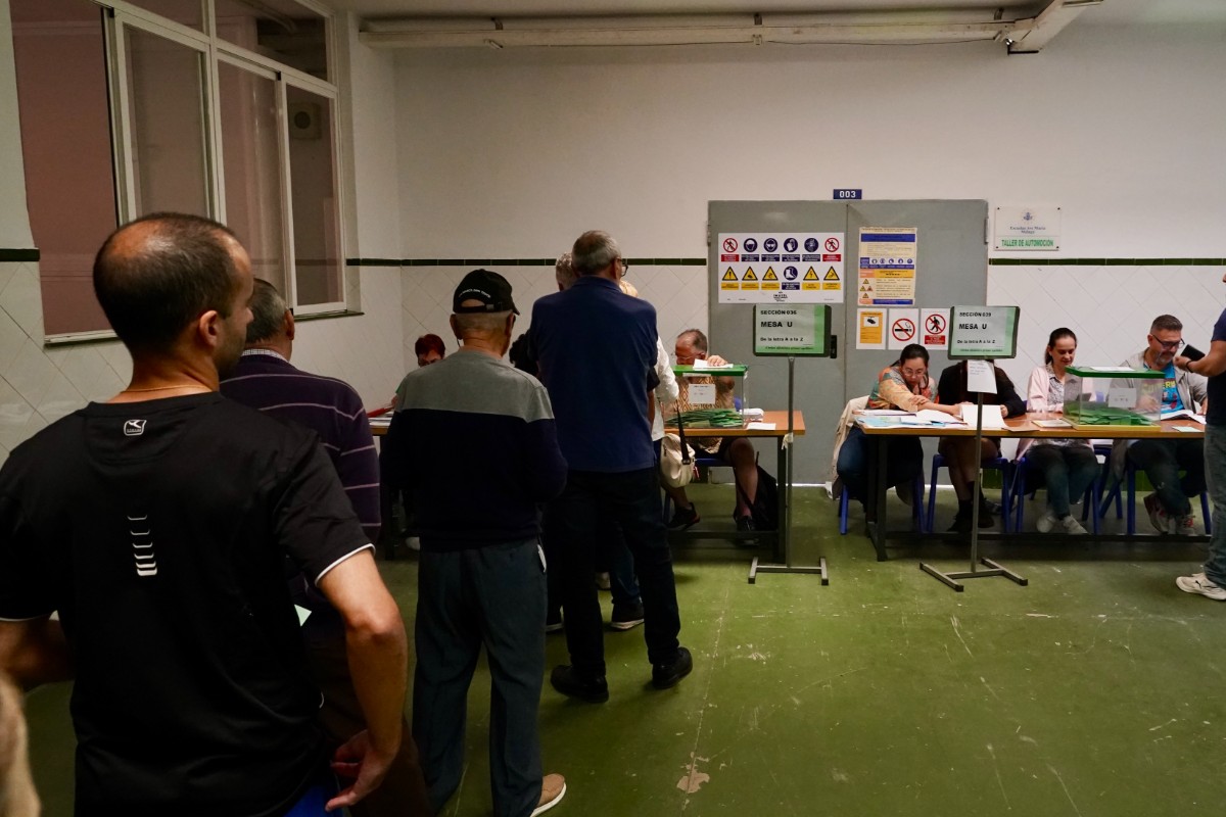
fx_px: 817
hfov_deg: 73.7
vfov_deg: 53.1
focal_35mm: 24
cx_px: 613
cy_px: 408
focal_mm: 24
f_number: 8
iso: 5000
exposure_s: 1/125
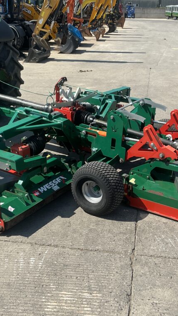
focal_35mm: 41
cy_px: 158
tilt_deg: -21.6
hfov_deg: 29.0
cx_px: 103
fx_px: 344
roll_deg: -1.6
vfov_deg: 49.4
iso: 25
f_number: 1.8
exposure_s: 1/1626
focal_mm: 3
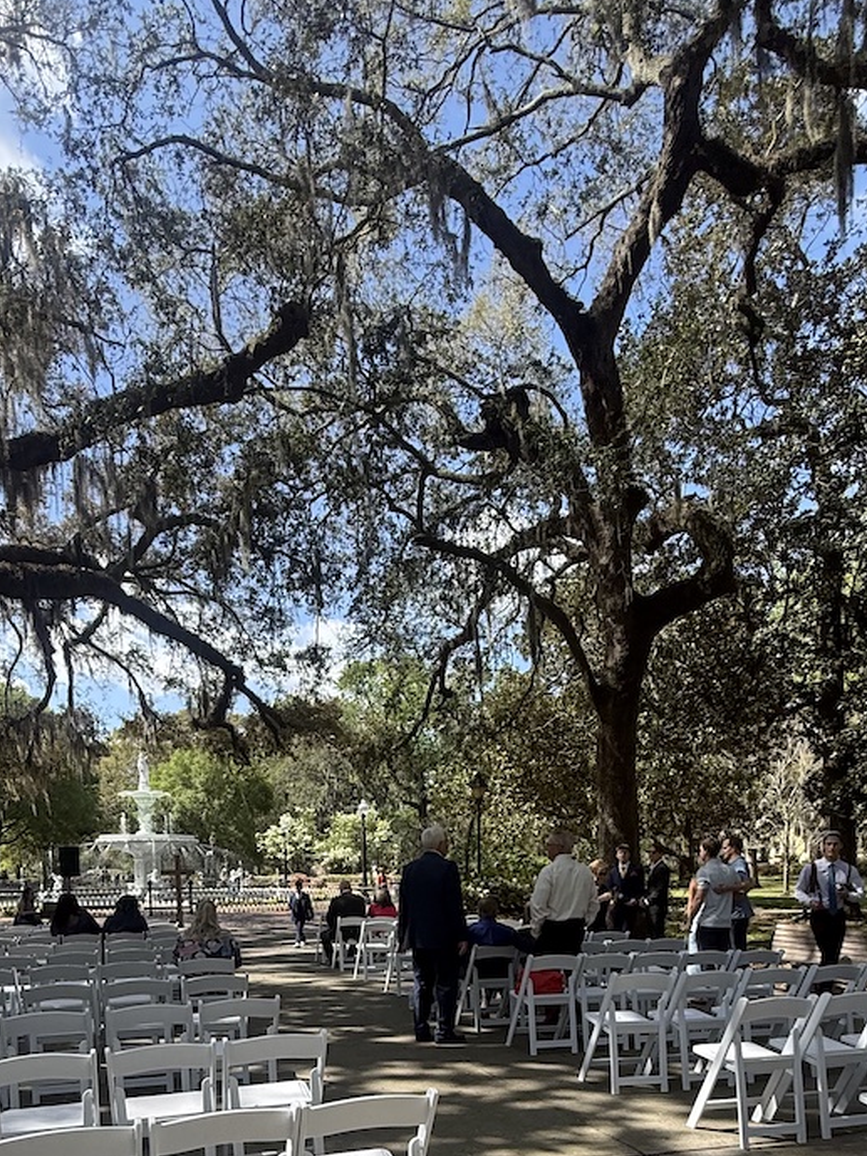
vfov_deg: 60.8
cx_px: 361
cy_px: 955
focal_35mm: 26
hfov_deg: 52.8
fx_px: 868
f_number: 2.2
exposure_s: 1/928
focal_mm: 2.22
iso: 64
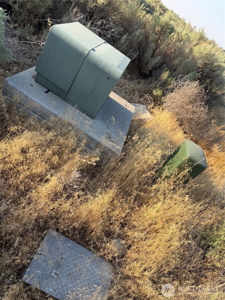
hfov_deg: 56.8
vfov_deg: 71.6
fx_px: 208
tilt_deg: -33.3
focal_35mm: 24
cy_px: 150
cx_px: 112
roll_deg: -36.9
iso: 80
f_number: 1.78
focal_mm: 6.76
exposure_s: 1/1250
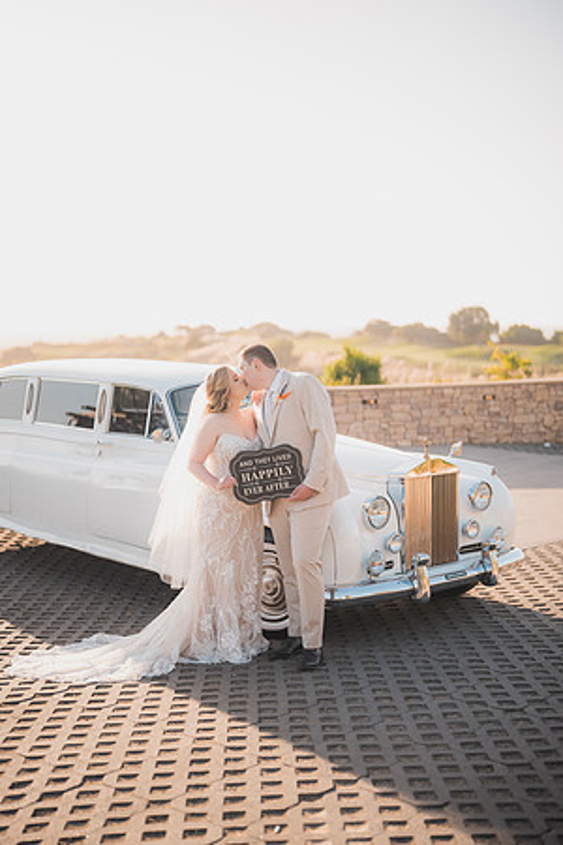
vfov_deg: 39.6
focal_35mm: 50
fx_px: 1173
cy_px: 422
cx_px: 282
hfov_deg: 27.0
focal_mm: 50
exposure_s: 1/5000
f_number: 1.2
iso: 200
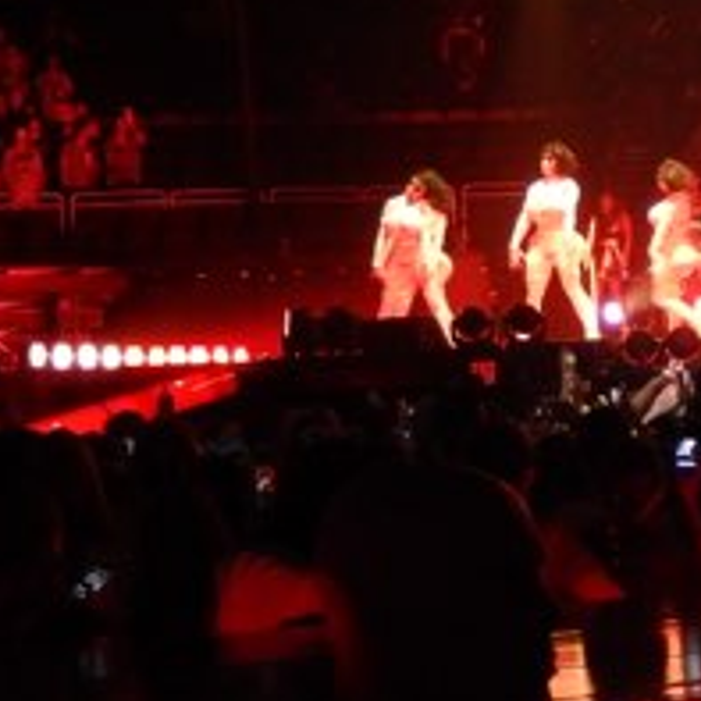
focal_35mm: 129
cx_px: 904
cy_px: 196
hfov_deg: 13.1
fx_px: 2956
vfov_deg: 13.5
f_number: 4
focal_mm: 6.5
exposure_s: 1/25
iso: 400
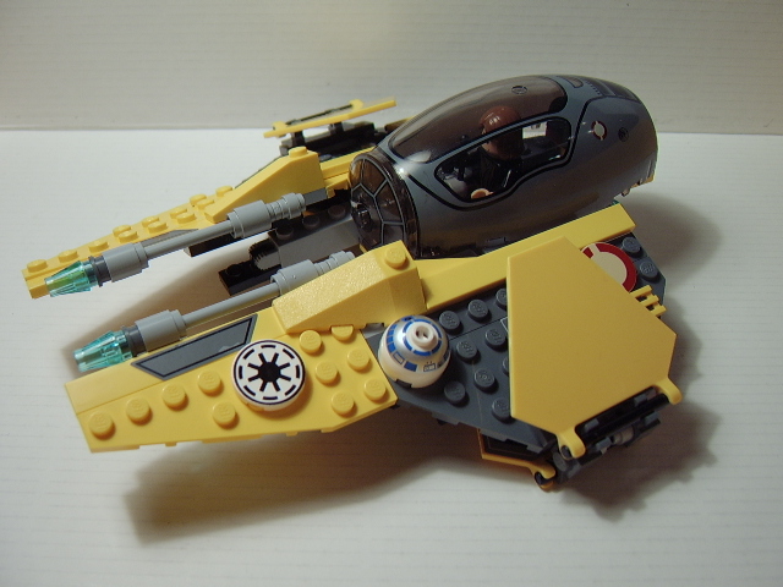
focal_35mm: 31
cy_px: 294
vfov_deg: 45.4
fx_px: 701
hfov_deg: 58.4
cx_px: 392
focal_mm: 8.13
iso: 100
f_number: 2.7
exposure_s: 1/32
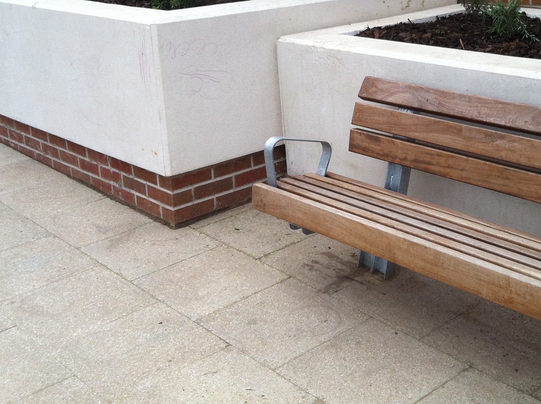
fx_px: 921
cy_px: 112
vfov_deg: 24.5
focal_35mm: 59
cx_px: 370
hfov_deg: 32.4
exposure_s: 1/121
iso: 80
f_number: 2.8
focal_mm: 3.85
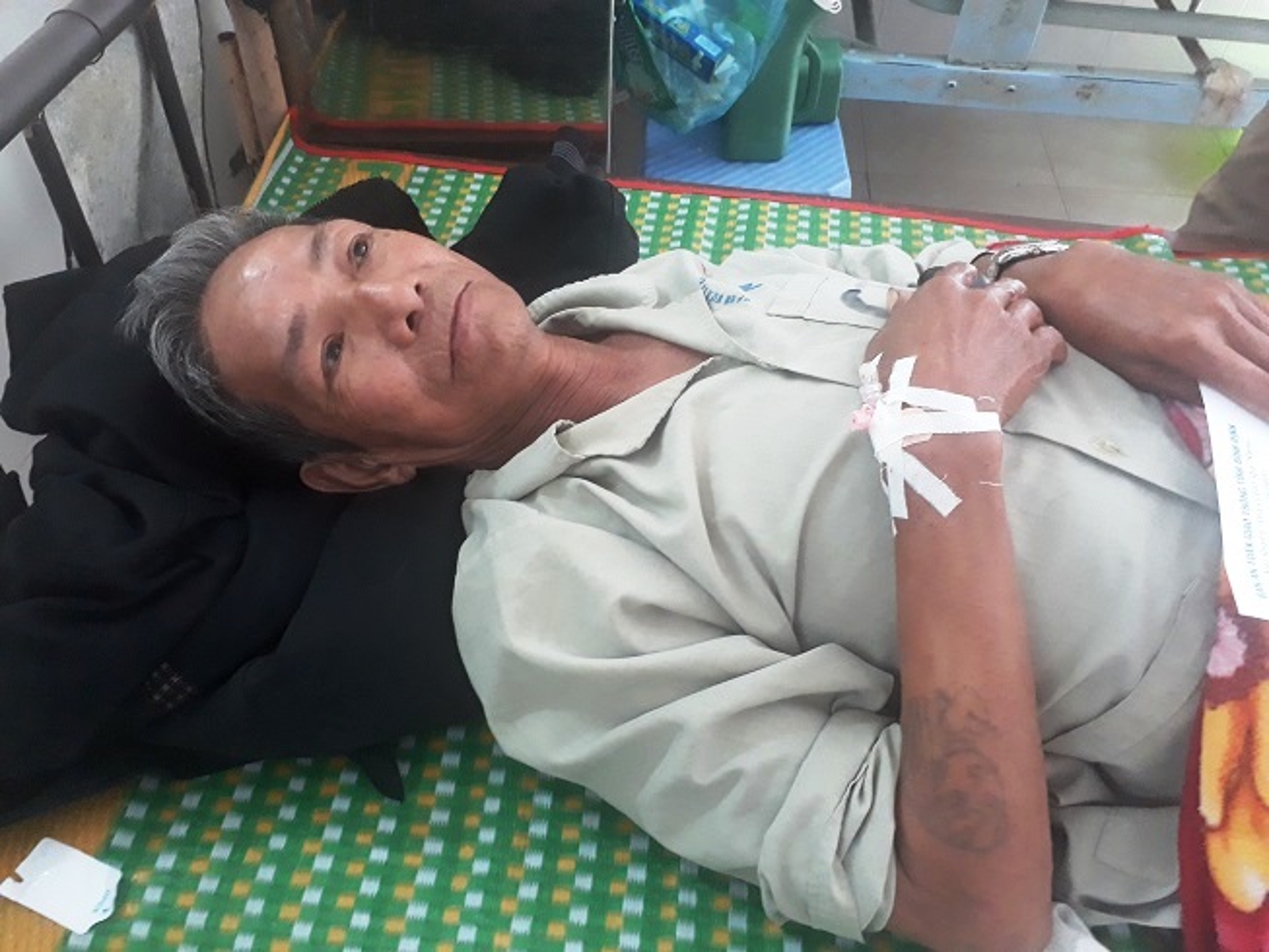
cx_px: 634
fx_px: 990
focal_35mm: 27
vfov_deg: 51.4
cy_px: 476
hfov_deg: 65.3
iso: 400
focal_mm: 3.6
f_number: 1.9
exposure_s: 1/17
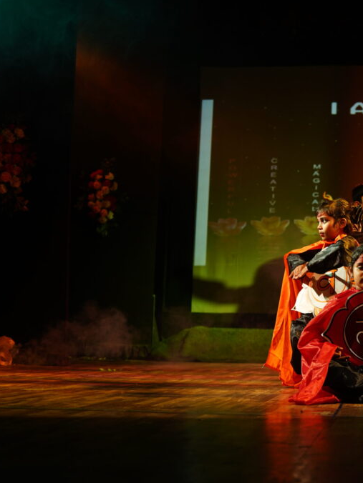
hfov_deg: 27.1
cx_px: 357
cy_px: 241
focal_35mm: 51
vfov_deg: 37.5
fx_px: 713
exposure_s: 1/160
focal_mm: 35
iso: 640
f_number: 2.8
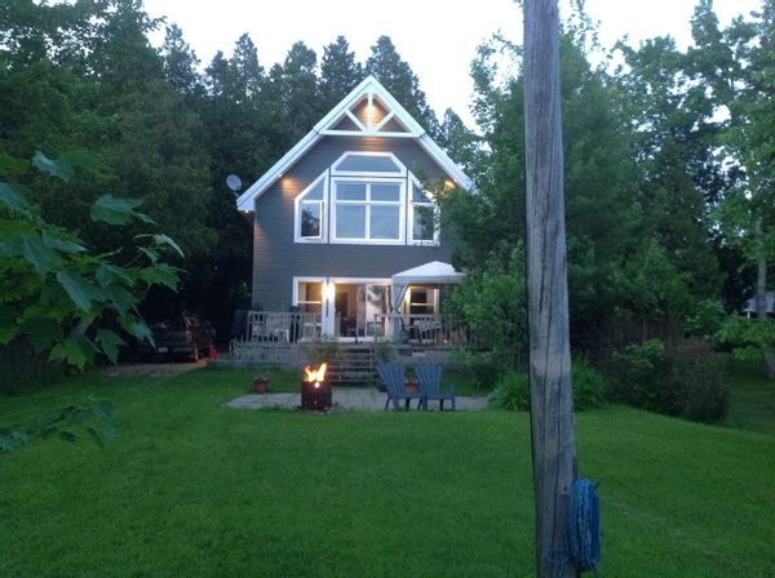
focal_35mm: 35
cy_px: 289
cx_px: 388
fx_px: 782
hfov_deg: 52.7
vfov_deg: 40.6
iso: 320
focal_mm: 4.28
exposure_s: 1/15
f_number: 2.4
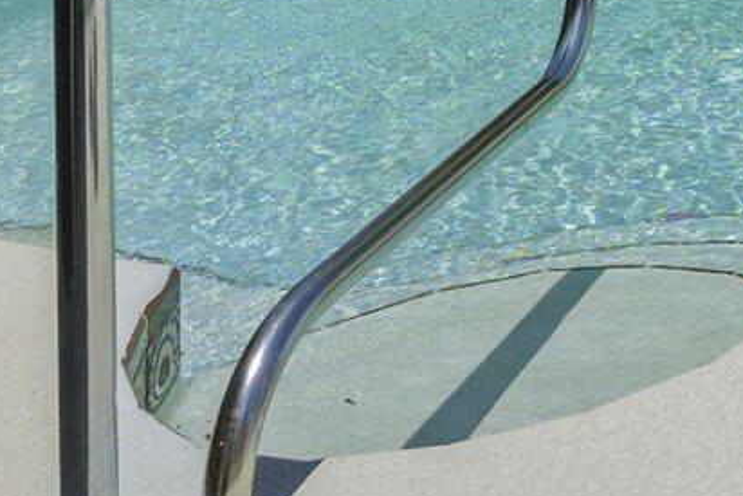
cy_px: -602
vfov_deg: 12.0
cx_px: 1522
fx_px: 2003
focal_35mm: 97
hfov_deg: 16.0
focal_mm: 16
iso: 100
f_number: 10
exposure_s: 1/80
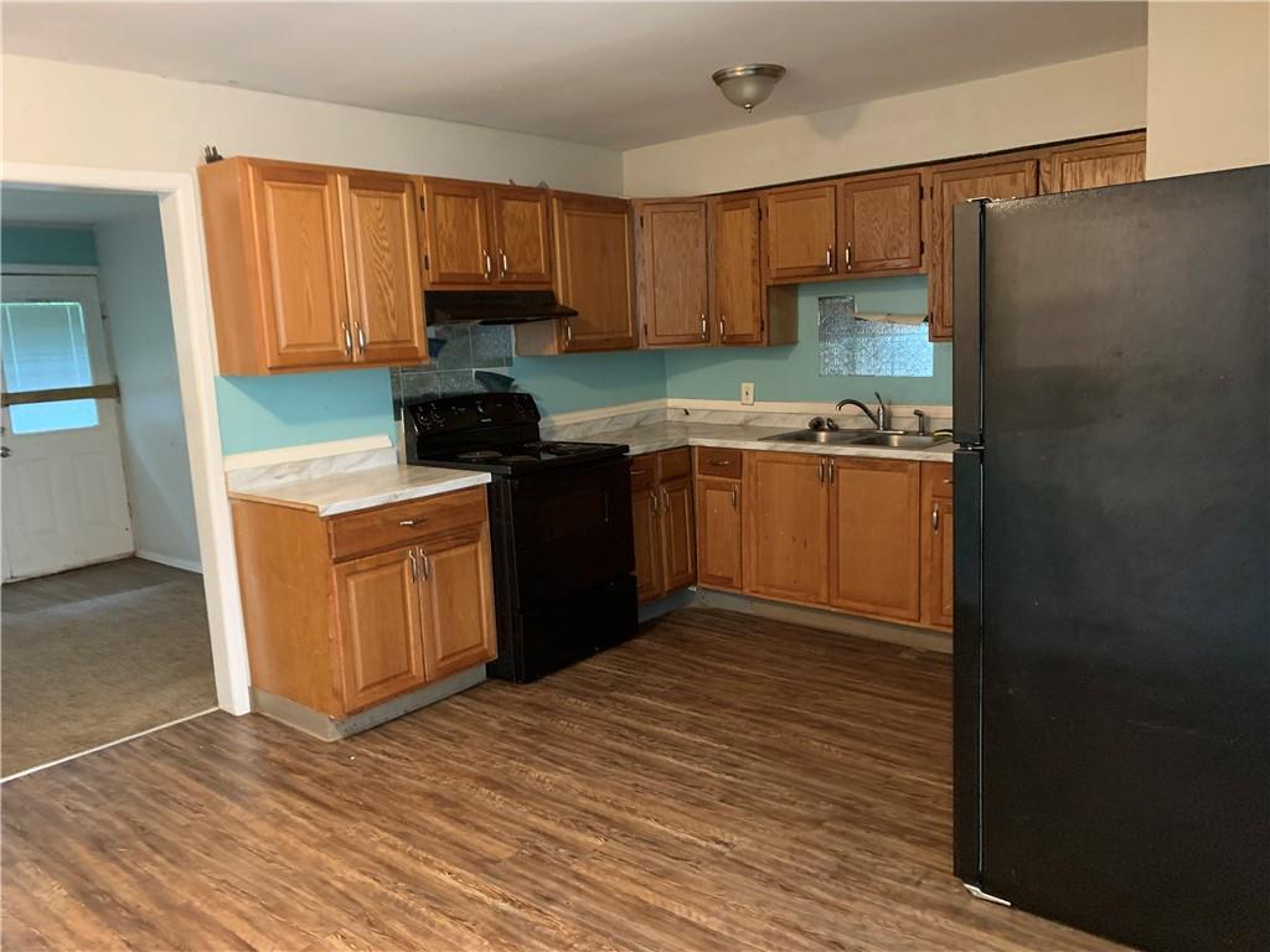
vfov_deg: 53.1
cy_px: 476
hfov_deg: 67.3
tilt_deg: -6.8
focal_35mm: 26
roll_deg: +2.9
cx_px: 635
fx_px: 954
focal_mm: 4.25
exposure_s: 1/30
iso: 640
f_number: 1.8
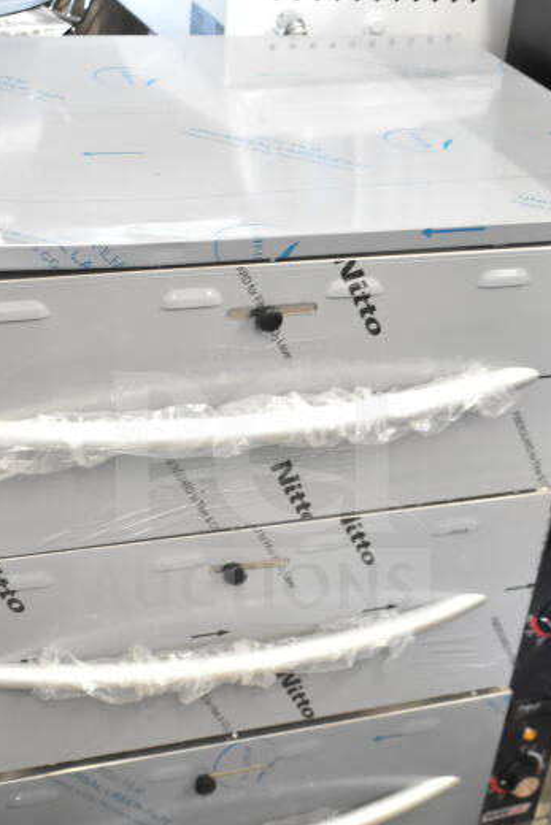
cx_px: 251
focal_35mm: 58
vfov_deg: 34.4
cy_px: 497
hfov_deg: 23.4
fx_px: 1331
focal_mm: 22
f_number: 3.8
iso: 2200
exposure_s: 1/30
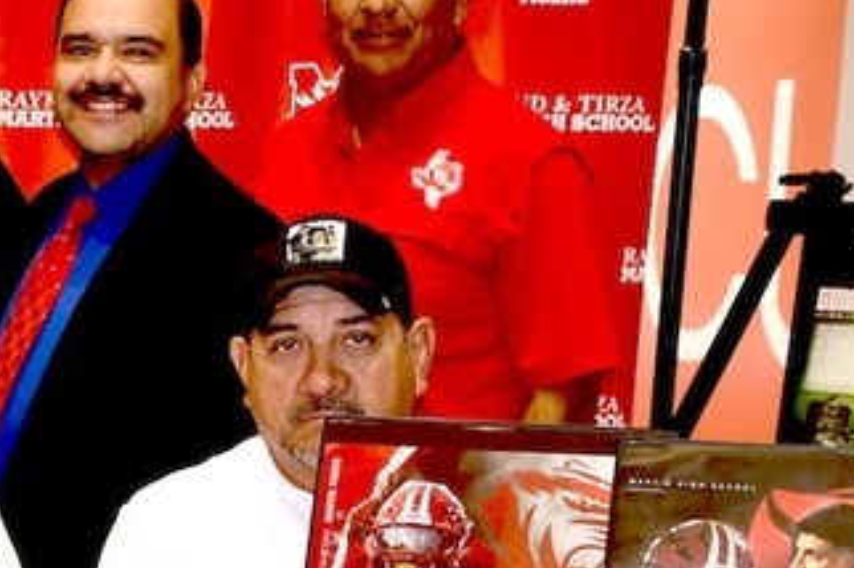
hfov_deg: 18.3
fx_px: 2488
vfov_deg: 12.8
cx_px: -212
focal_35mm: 105
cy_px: 603
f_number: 3.5
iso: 500
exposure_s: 1/60
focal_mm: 22
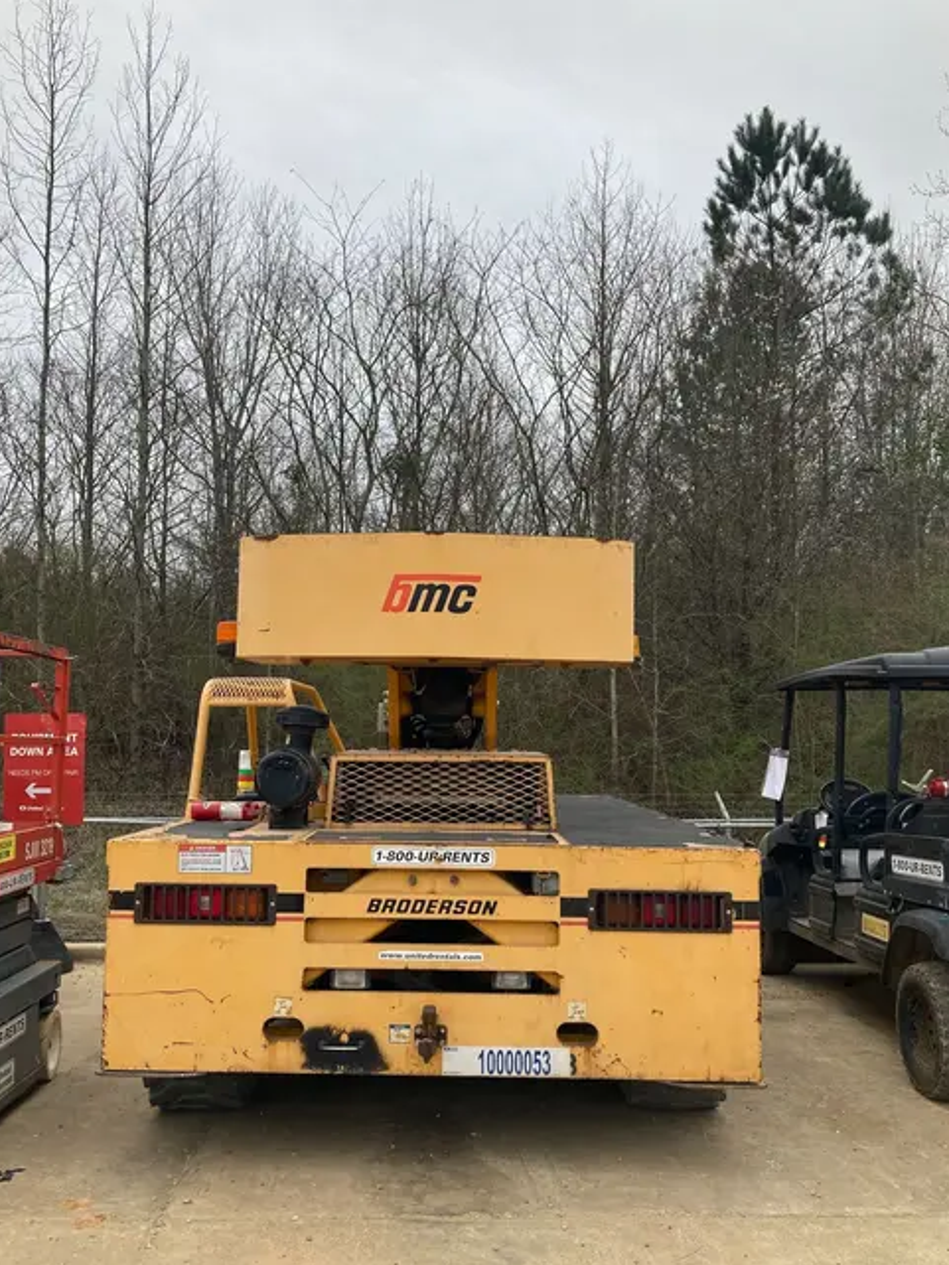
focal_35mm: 32
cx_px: 440
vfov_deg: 56.8
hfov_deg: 44.1
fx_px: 1169
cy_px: 625
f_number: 1.8
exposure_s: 1/445
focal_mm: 3.99
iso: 20
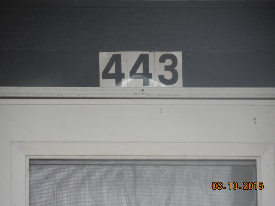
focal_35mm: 350
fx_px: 2781
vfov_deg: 4.2
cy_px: 103
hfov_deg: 5.7
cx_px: 138
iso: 640
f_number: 5.9
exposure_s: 1/250
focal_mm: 63
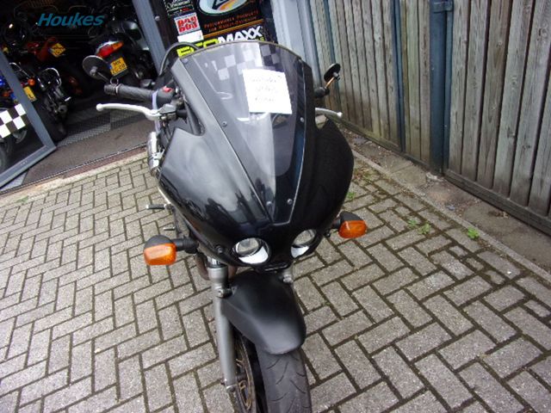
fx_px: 382
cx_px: 276
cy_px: 206
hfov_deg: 71.6
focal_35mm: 24
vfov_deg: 56.8
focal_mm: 4.3
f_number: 3.3
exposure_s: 1/150
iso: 80
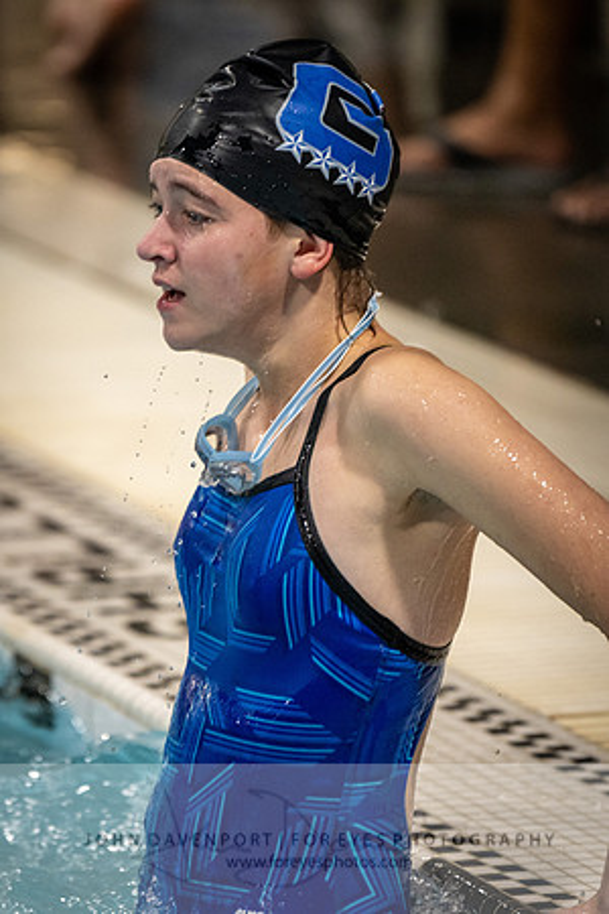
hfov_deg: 4.6
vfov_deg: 6.9
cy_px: 457
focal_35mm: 300
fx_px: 7612
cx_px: 159
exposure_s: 1/1000
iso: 2200
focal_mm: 200
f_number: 2.8
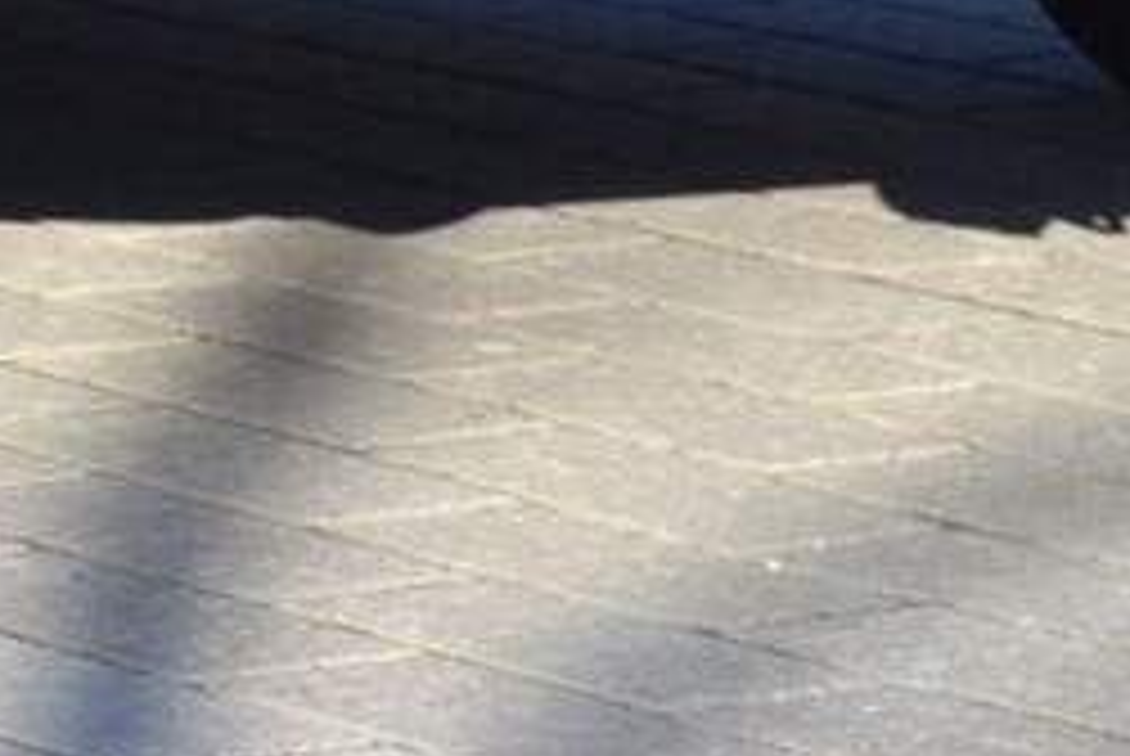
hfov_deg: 5.6
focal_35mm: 363
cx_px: -486
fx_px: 11407
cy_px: -1429
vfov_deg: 3.7
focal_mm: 38
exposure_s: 1/160
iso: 100
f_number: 6.3
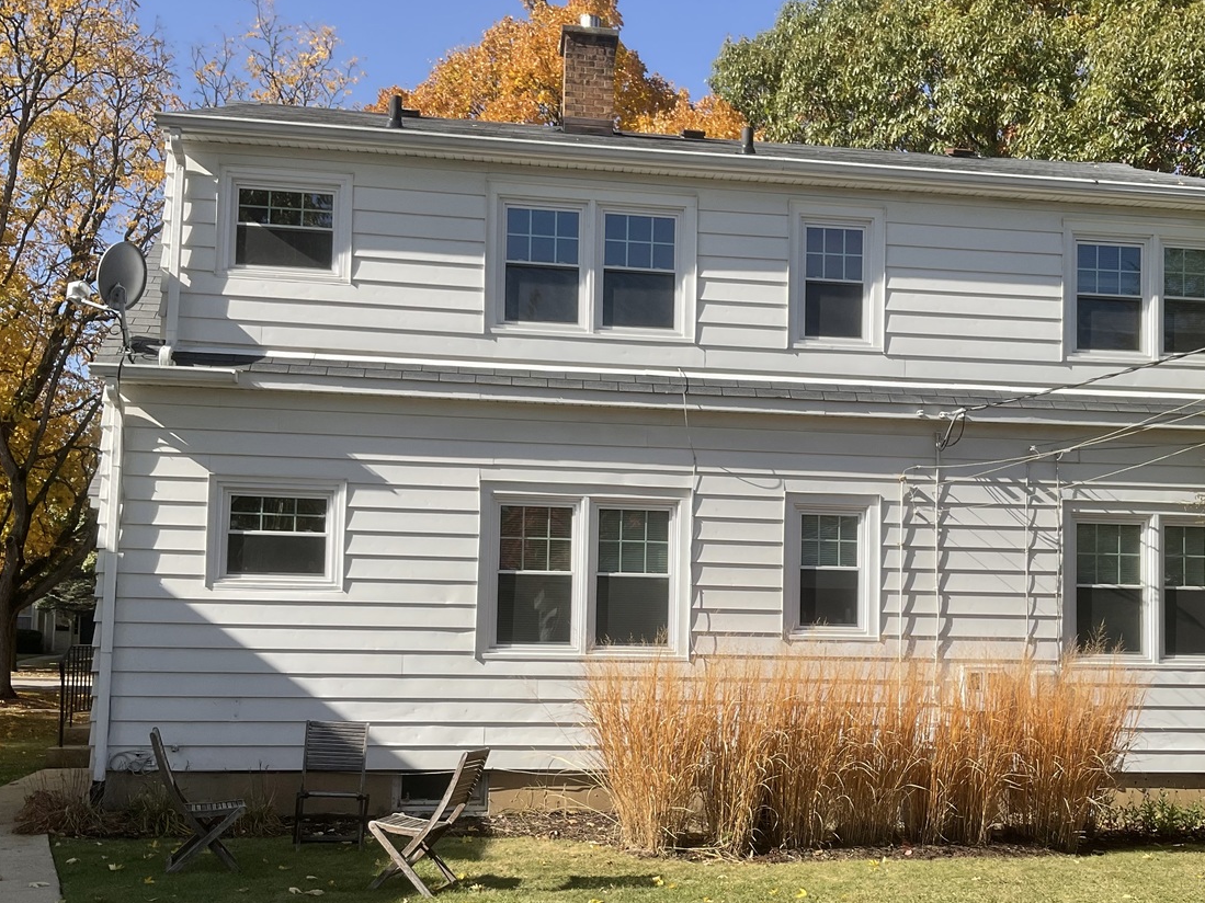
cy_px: 571
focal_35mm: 38
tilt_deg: +2.7
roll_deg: -0.9
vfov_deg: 37.5
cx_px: 713
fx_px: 1323
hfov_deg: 48.7
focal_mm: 3
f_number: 1.8
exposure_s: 1/1626
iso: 16
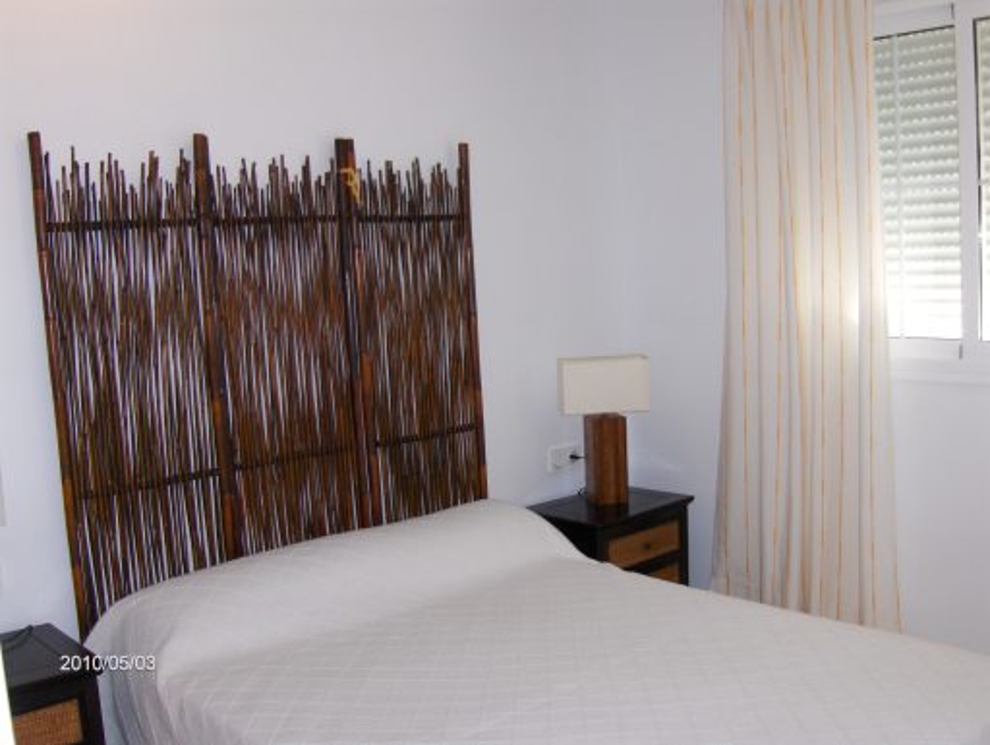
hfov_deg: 52.6
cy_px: 372
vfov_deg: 40.8
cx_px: 495
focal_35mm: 35
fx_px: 1002
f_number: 2.8
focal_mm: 7.5
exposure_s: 1/60
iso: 119
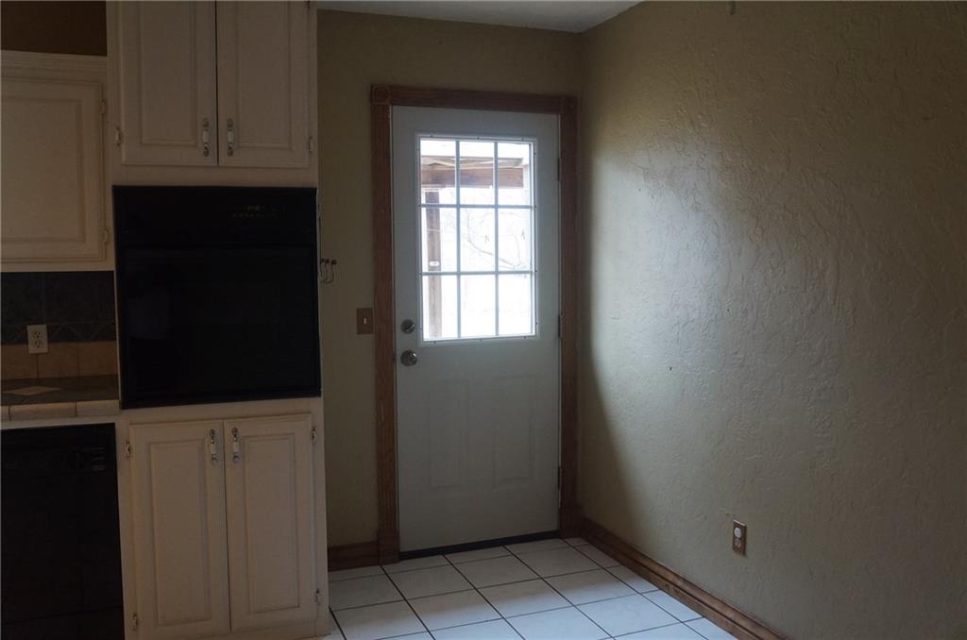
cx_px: 484
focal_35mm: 30
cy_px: 320
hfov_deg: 62.0
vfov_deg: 43.4
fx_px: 804
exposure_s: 1/160
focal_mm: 20
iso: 1250
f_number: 4
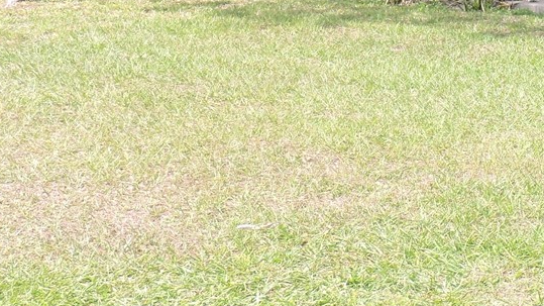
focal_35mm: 152
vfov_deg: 7.8
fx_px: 2192
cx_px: 600
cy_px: -174
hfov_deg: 13.8
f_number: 3.5
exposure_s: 1/320
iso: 100
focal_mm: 8.4
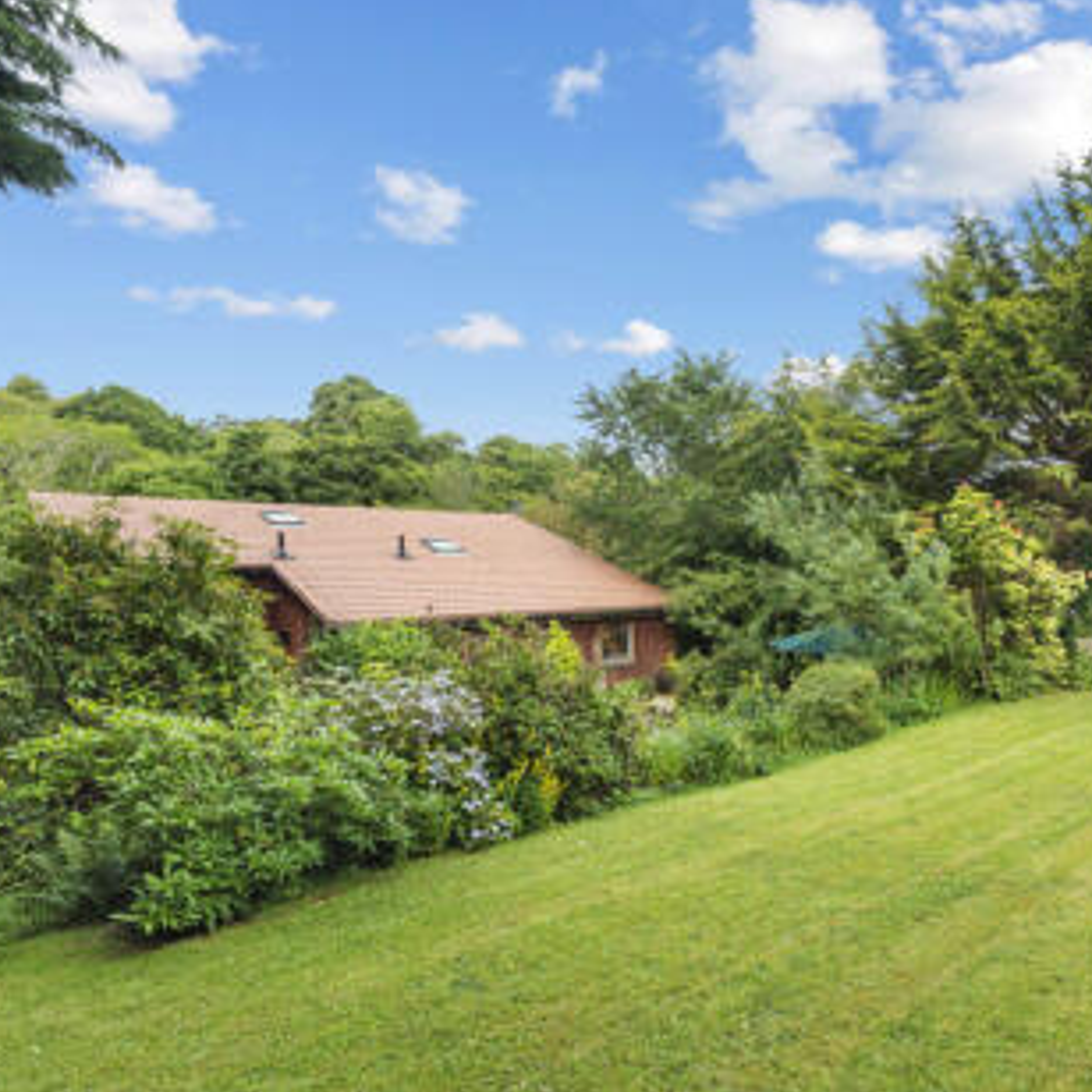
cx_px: 709
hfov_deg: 70.5
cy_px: 551
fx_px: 749
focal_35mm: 21
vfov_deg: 72.1
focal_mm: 16
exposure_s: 1/80
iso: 250
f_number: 9
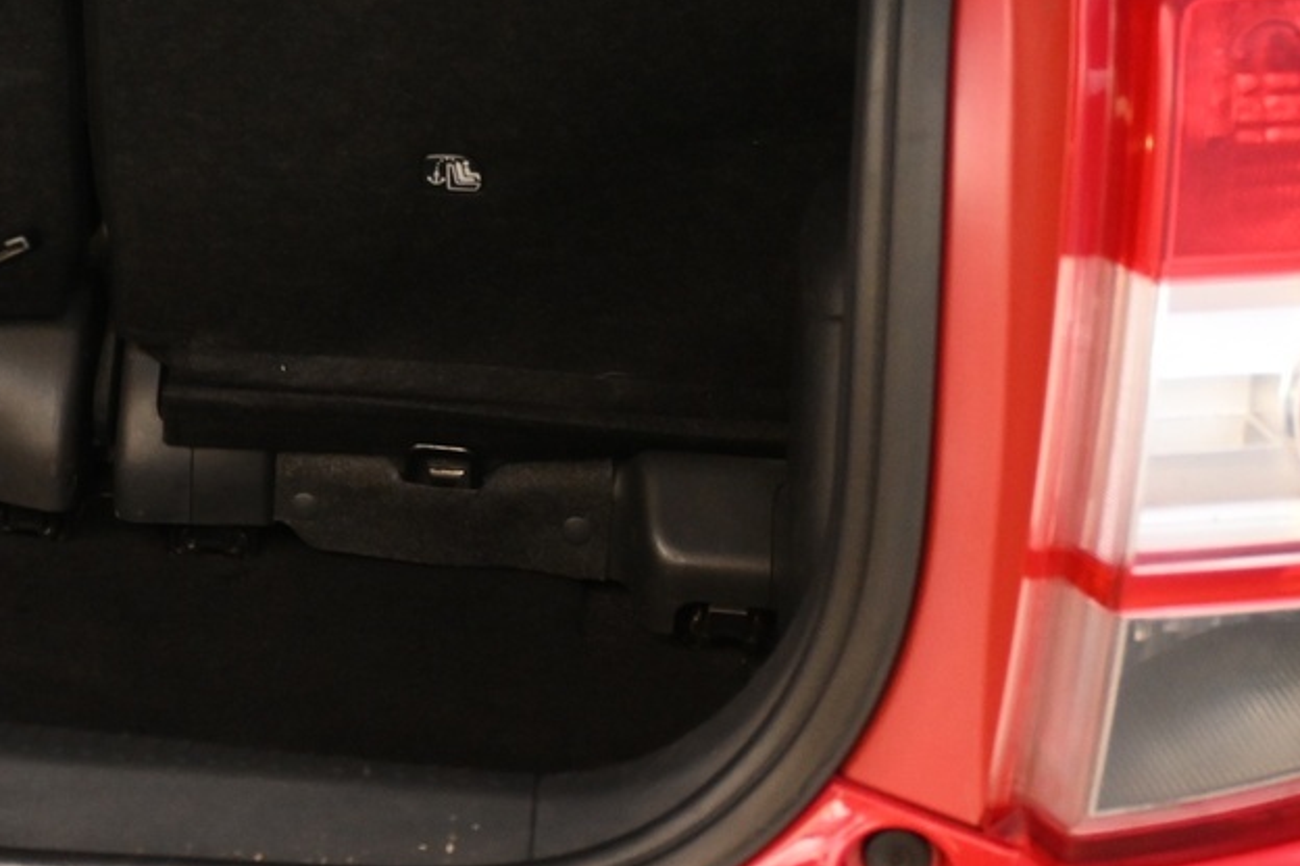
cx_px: -312
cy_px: -121
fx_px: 3513
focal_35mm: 97
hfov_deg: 19.6
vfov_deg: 13.7
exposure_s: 1/40
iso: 1100
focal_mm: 25
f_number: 4.2
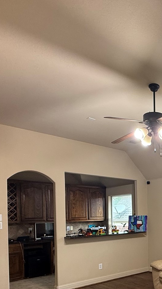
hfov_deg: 30.9
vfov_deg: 56.7
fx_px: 252
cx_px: 186
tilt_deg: +0.7
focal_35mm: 33
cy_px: 215
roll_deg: +1.0
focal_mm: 2.22
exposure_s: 1/120
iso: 125
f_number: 2.2
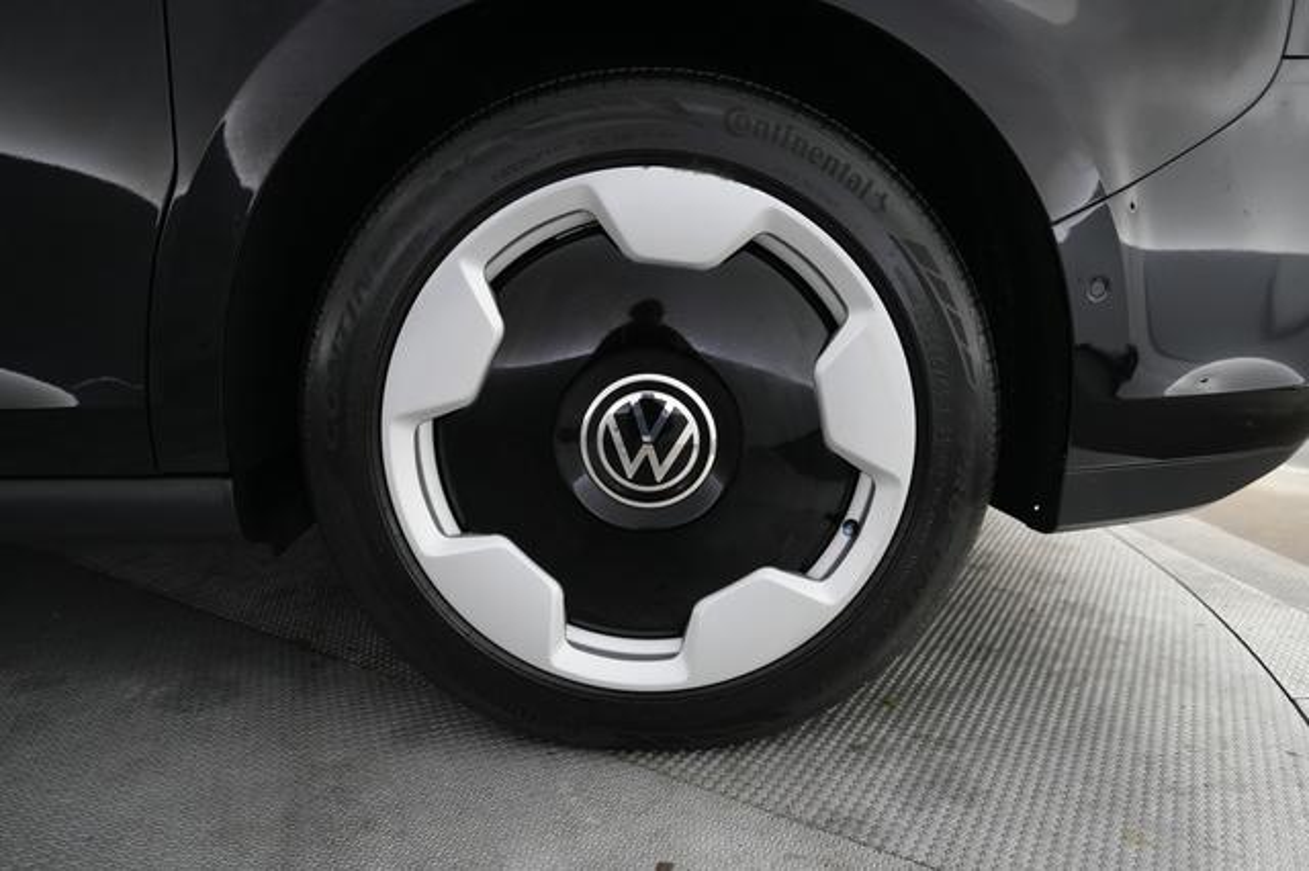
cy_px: 436
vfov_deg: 53.1
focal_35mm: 24
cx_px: 654
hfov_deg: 73.8
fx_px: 872
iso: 3200
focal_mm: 24
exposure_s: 1/160
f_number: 2.8
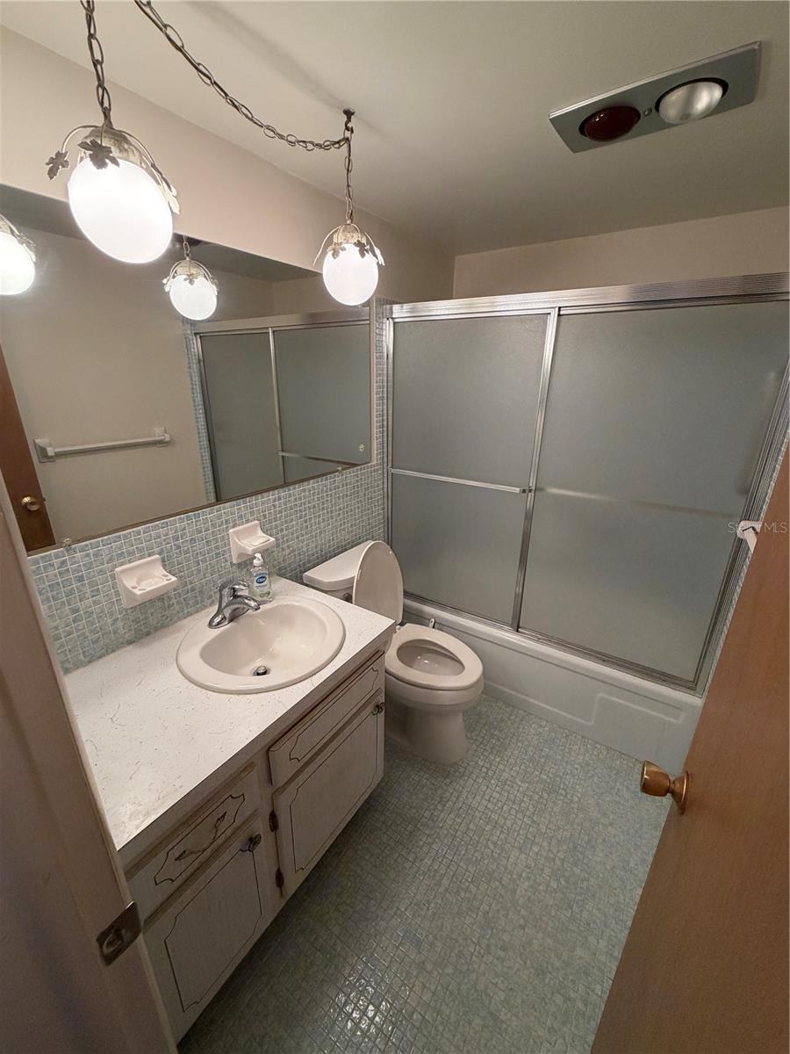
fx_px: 426
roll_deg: -0.7
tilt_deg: -19.6
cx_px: 395
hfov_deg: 85.7
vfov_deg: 102.1
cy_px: 527
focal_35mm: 14
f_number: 2.2
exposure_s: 1/60
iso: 200
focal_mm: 2.22
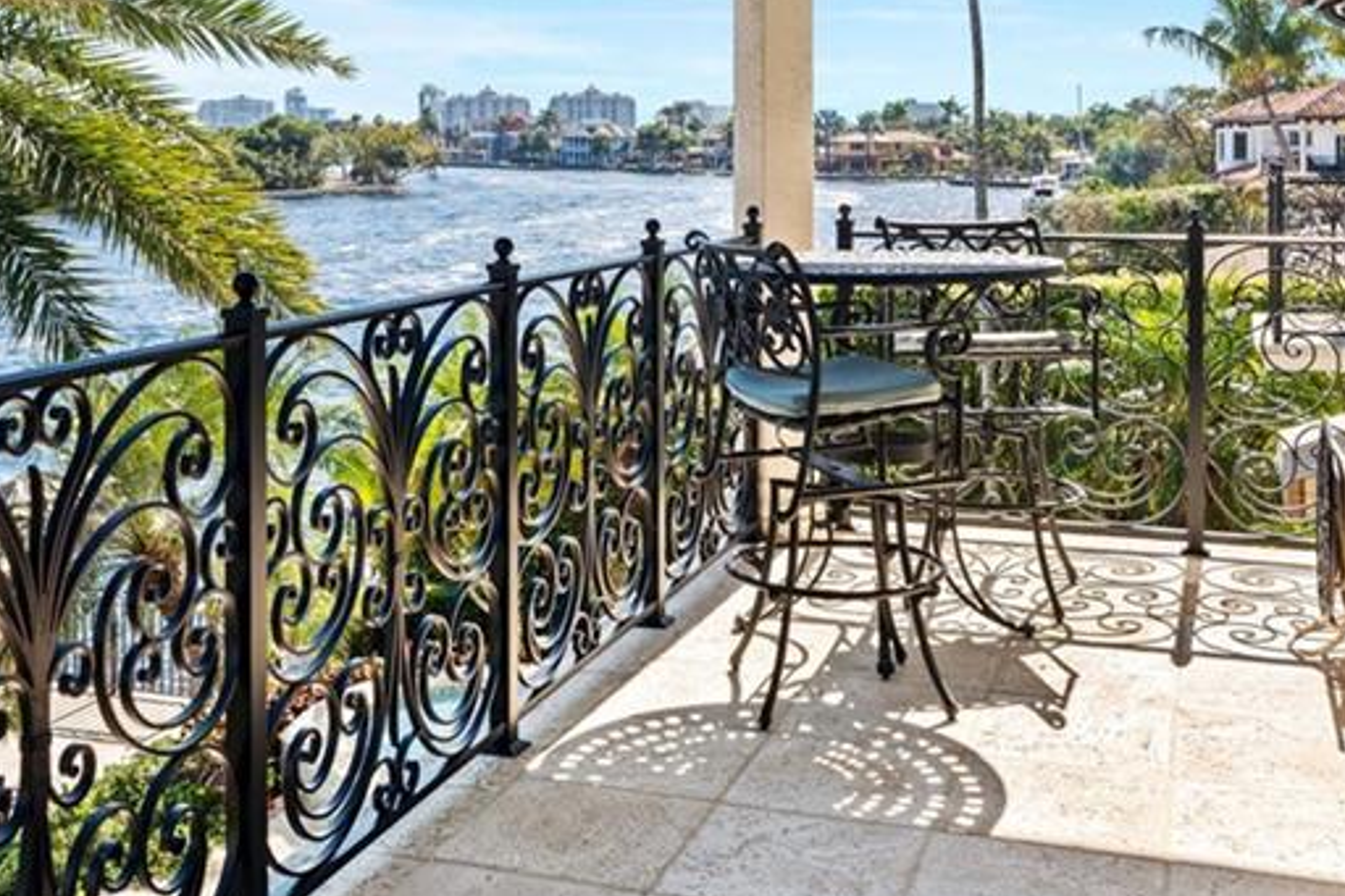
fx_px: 1643
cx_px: 644
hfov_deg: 44.5
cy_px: 123
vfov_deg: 29.5
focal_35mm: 44
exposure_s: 1/80
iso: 250
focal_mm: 22
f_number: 7.1
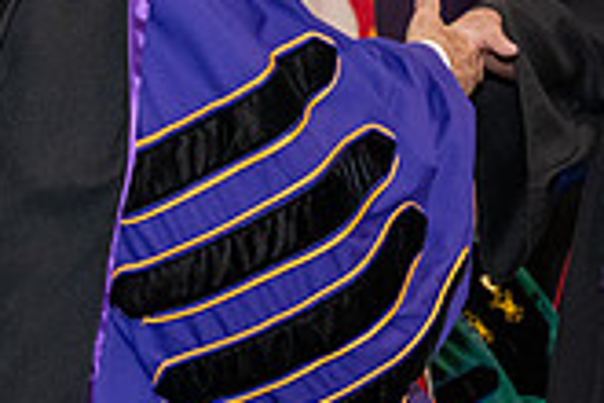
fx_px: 4127
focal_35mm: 246
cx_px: 377
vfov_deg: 5.6
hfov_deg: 8.4
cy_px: -79
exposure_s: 1/200
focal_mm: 70
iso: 2500
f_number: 5
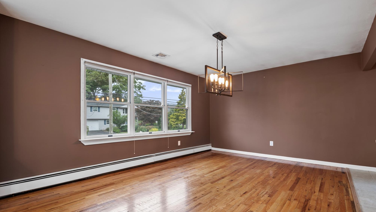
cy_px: 119
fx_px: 159
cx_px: 186
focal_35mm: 16
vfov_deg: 66.8
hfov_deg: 99.4
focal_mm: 15
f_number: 8
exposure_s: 1/4
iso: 500
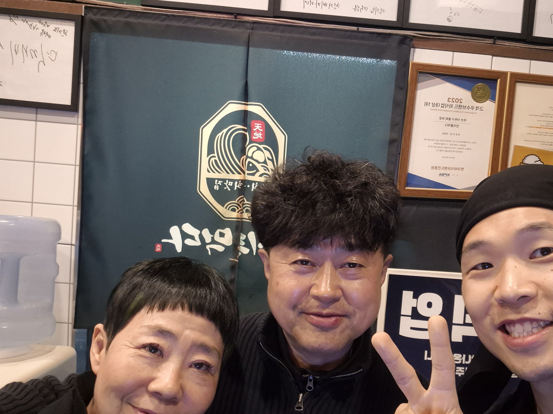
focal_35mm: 32
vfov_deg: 44.1
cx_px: 322
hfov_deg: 56.5
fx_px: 511
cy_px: 231
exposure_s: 1/24
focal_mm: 3.3
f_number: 2.2
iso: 1000
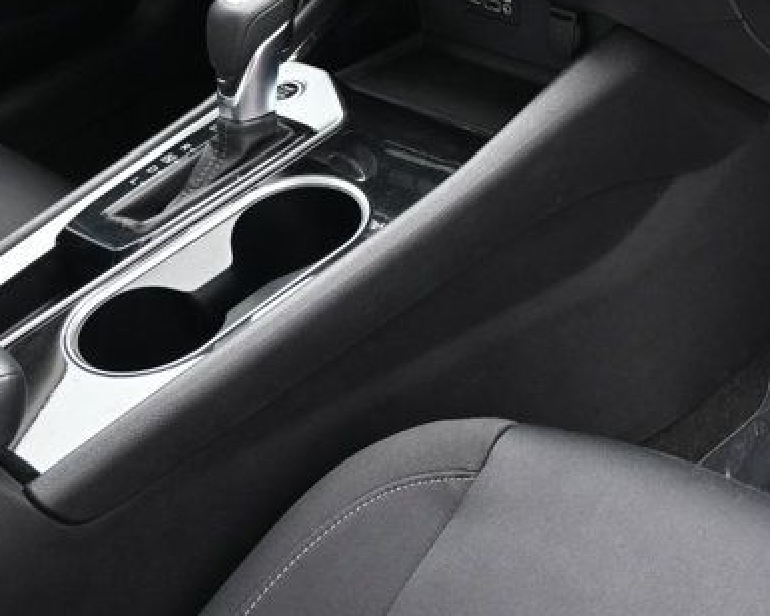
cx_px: 660
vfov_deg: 21.0
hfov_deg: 26.0
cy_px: 52
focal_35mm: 71
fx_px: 1623
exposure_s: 1/125
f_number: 3.8
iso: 400
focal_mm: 19
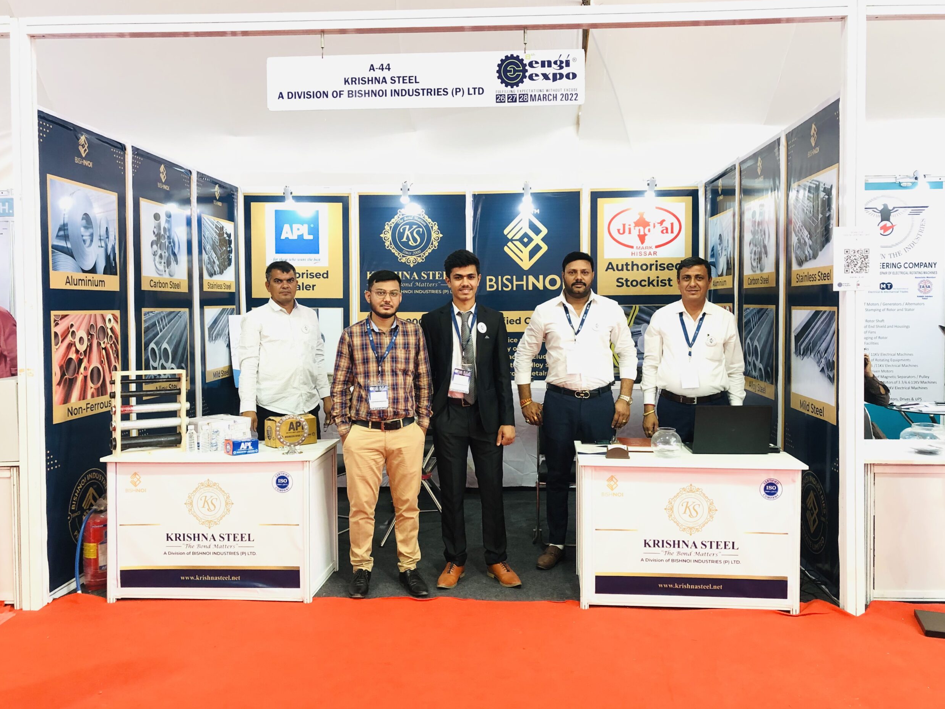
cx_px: 480
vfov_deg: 48.2
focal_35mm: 29
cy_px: 346
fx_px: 792
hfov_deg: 61.7
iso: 40
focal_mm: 4
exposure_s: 1/25
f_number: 1.8
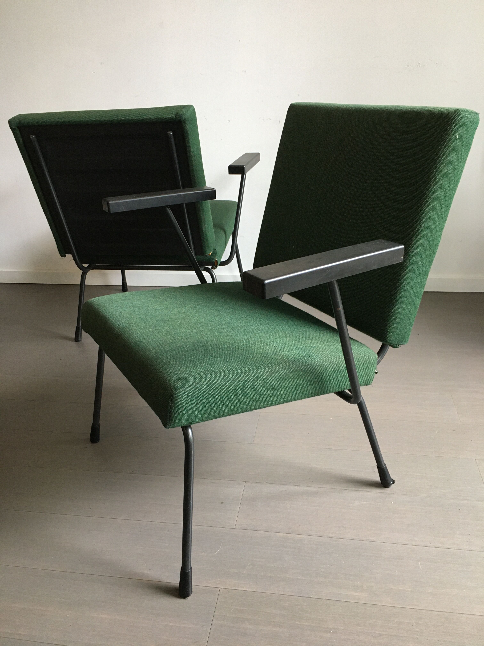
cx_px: 242
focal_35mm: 29
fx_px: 541
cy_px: 323
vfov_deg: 61.7
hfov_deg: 48.2
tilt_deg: -25.0
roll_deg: +1.6
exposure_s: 1/33
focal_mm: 4.15
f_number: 2.2
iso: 160
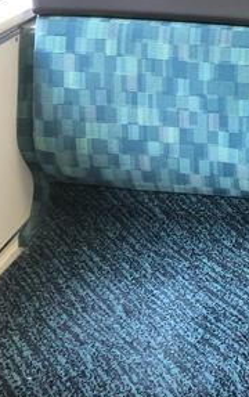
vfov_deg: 32.5
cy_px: 118
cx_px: 313
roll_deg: +0.8
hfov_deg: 19.6
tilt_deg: -22.6
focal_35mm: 62
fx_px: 671
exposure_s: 1/15
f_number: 1.8
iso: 80
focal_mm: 3.99
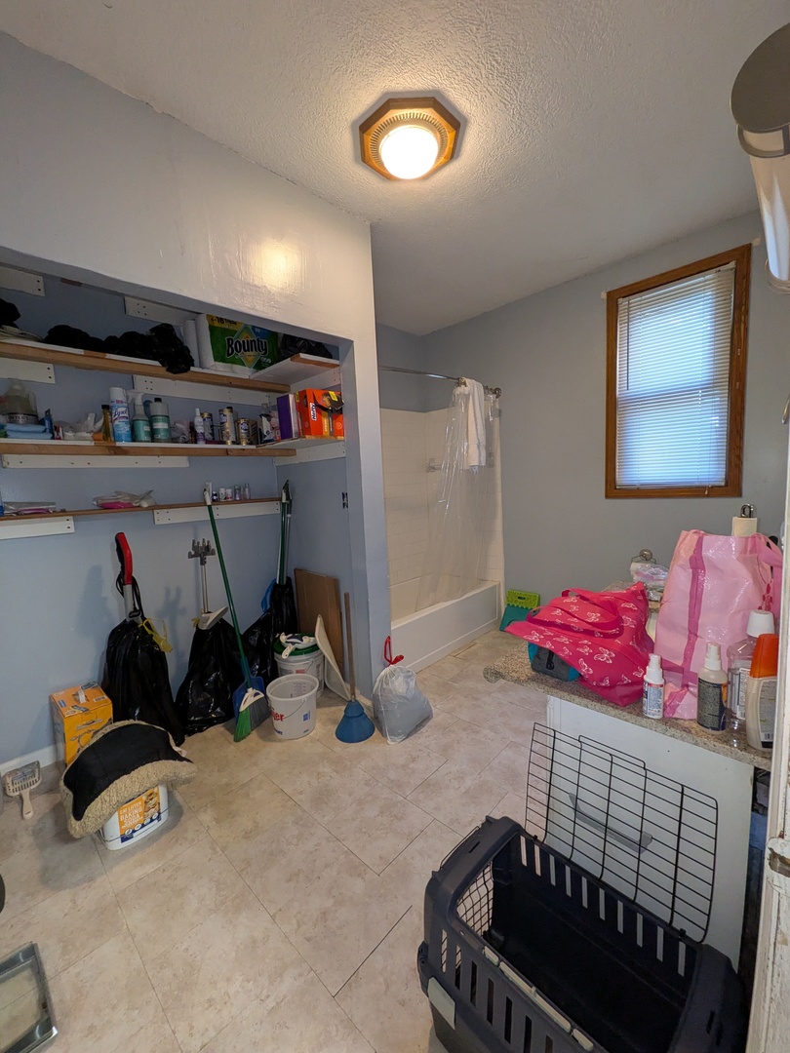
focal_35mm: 14
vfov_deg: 102.1
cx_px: 395
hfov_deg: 85.7
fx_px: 426
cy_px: 526
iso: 418
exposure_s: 1/30
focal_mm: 1.85
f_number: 2.2
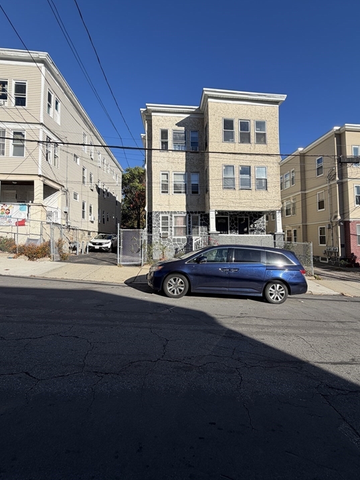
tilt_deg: +1.4
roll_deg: +0.5
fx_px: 208
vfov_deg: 98.1
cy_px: 234
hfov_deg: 81.7
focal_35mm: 15
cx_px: 190
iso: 25
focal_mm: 2.22
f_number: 2.2
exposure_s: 1/770
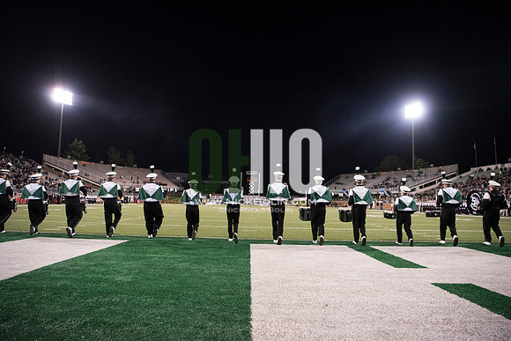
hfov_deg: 73.7
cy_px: 170
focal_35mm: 24
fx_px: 341
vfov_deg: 53.2
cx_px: 256
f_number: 3.2
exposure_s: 1/800
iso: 4000
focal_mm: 24
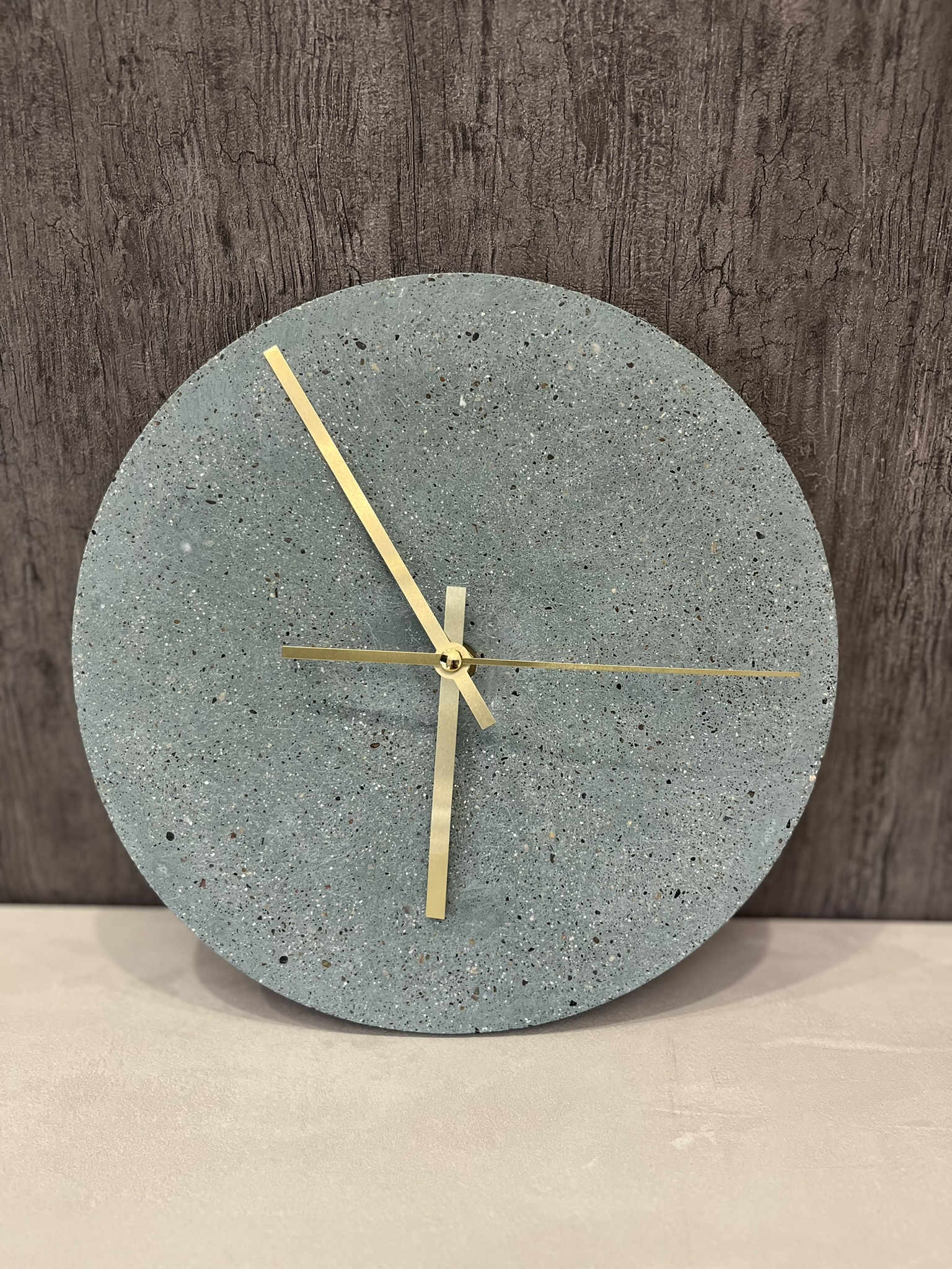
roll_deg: -0.1
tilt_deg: -20.1
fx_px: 953
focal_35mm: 26
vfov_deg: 67.3
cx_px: 476
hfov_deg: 53.1
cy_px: 634
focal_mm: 5.1
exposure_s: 1/50
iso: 160
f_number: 1.6
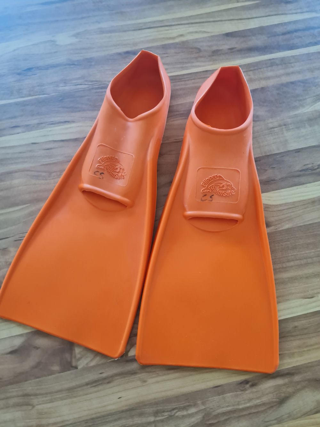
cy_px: 214
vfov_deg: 67.3
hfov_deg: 53.1
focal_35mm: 26
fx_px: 320
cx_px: 160
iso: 320
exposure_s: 1/50
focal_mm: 5.4
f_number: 1.8
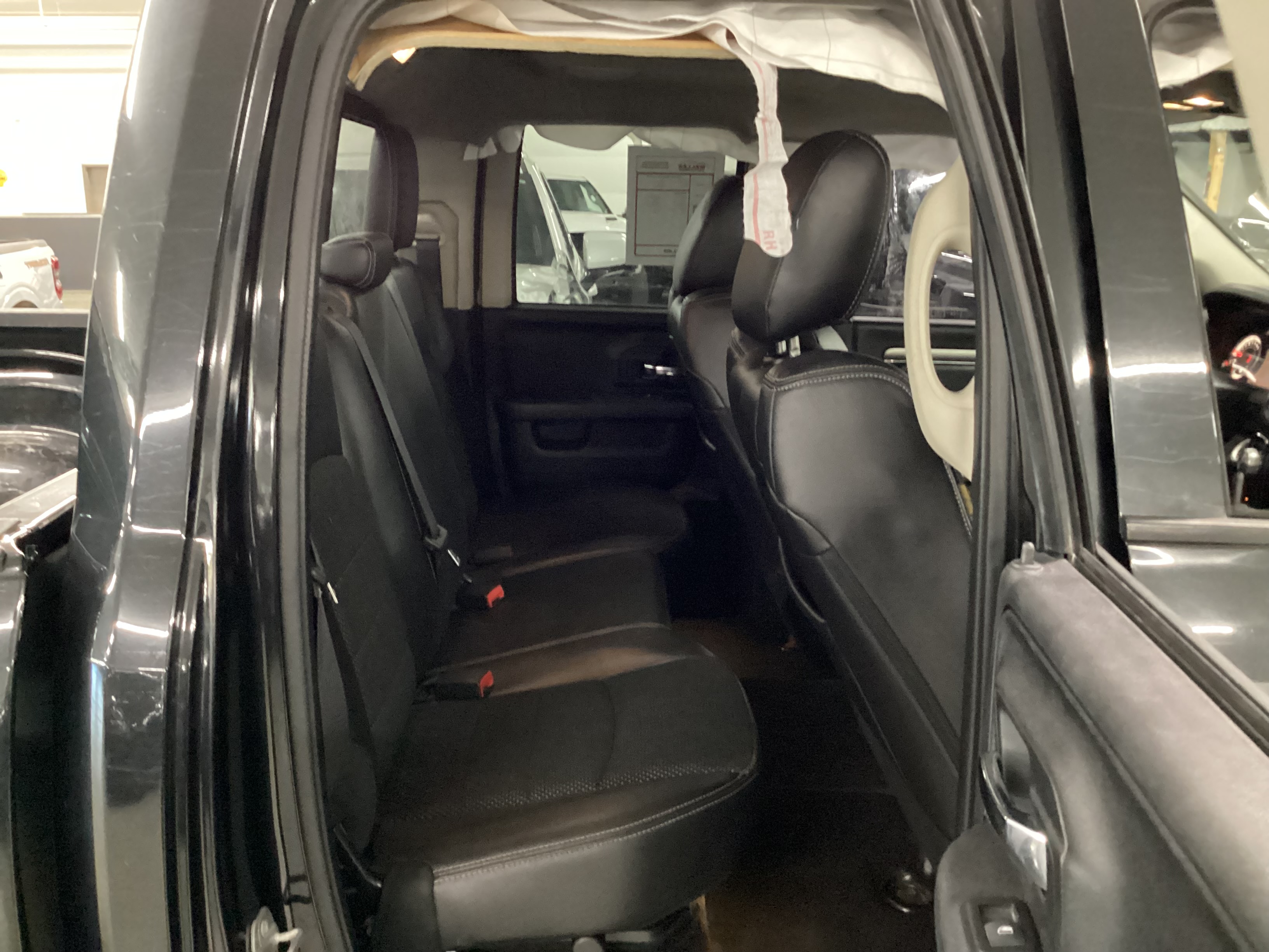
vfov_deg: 45.4
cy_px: 476
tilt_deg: -14.8
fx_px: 1136
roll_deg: +0.3
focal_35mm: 31
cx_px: 634
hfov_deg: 58.4
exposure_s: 1/20
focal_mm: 3.3
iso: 800
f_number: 2.4
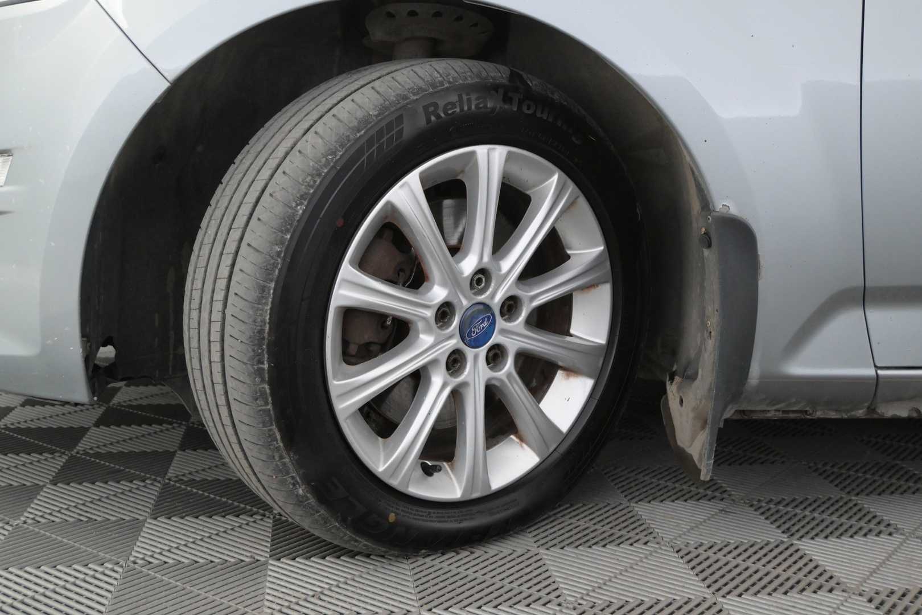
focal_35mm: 41
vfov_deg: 32.4
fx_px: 1056
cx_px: 461
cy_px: 308
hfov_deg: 47.2
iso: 2500
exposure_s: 1/80
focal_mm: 27.5
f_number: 5
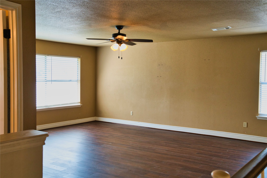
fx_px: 274
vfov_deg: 35.9
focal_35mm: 37
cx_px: 134
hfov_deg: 51.9
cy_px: 89
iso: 2000
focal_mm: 37
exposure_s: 1/125
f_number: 6.3
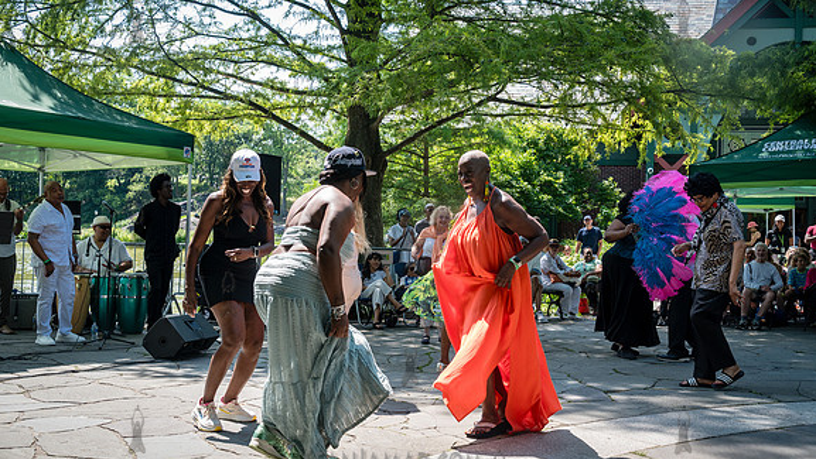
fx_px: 801
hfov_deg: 54.0
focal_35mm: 37
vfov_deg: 32.0
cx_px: 409
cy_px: 225
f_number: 4.5
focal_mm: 35
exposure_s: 1/1000
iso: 640
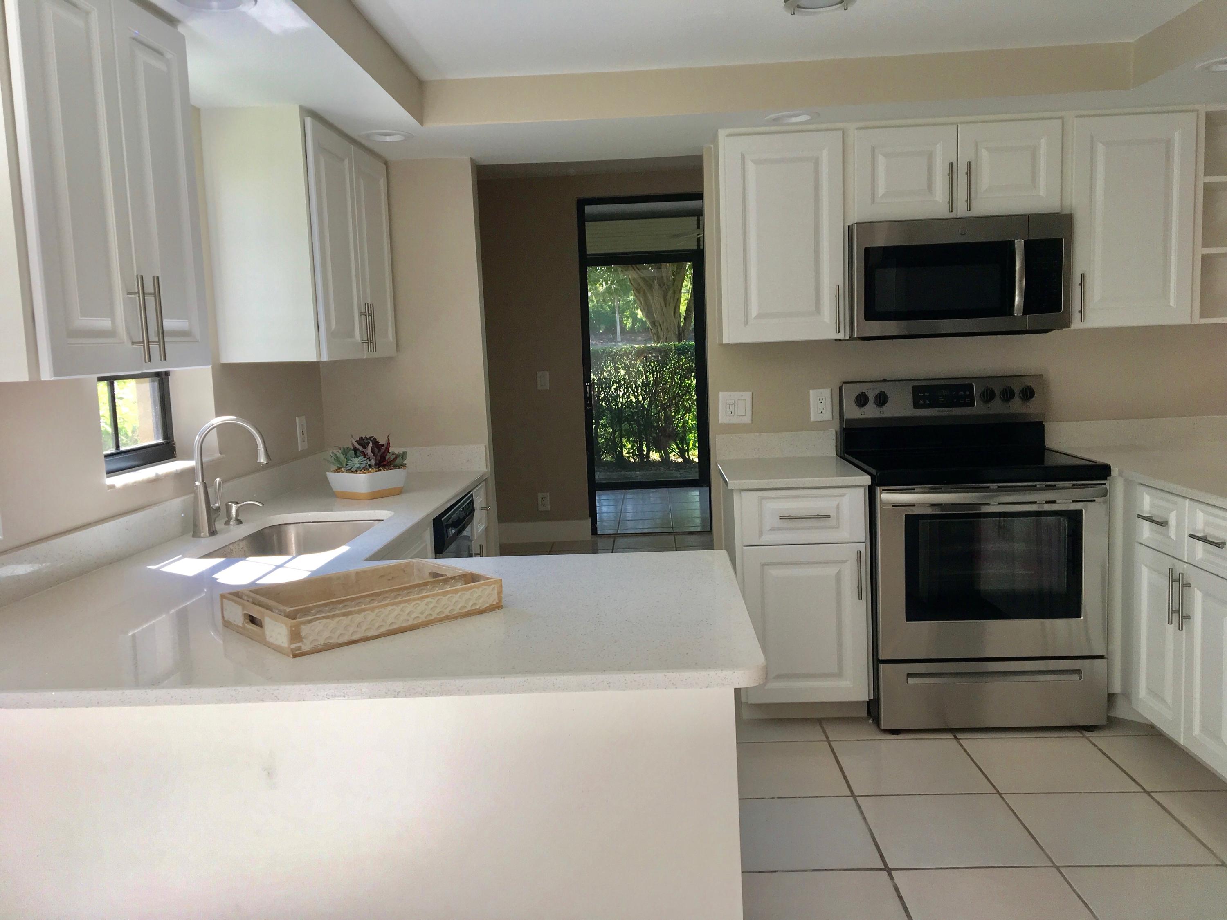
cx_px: 614
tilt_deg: -4.8
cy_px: 460
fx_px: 1028
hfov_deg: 61.7
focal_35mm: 29
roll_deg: +2.6
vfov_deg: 48.2
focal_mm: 4.15
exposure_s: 1/120
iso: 32
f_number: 2.2
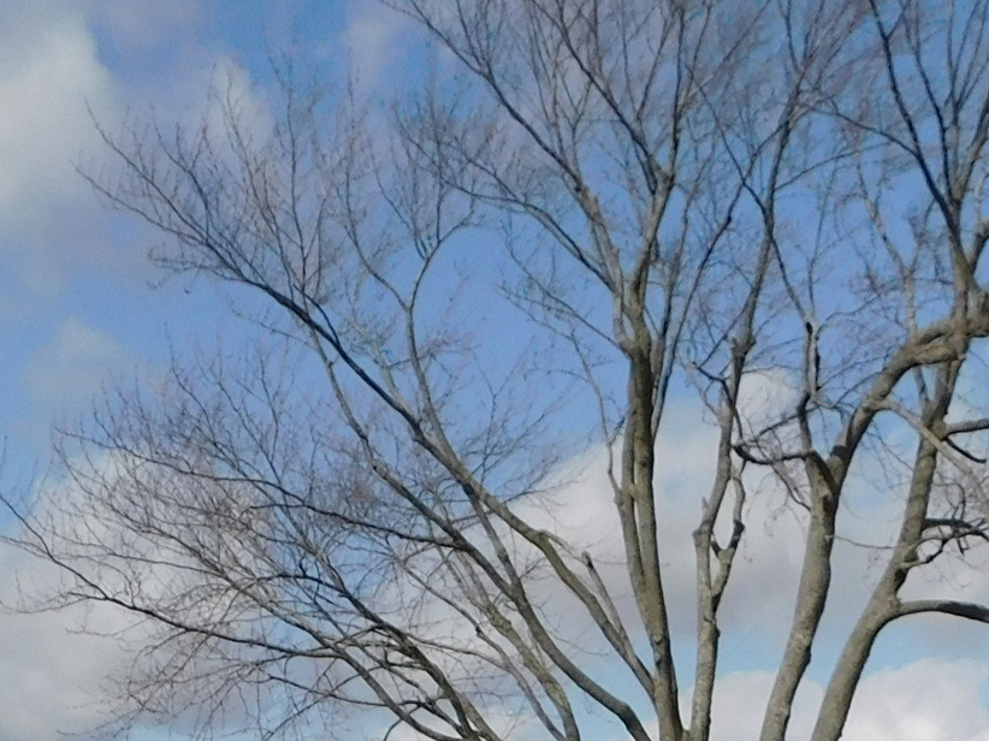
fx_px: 2456
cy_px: 1024
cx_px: 306
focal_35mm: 86
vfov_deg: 16.1
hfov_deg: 22.6
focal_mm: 4
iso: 125
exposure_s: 1/800
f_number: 6
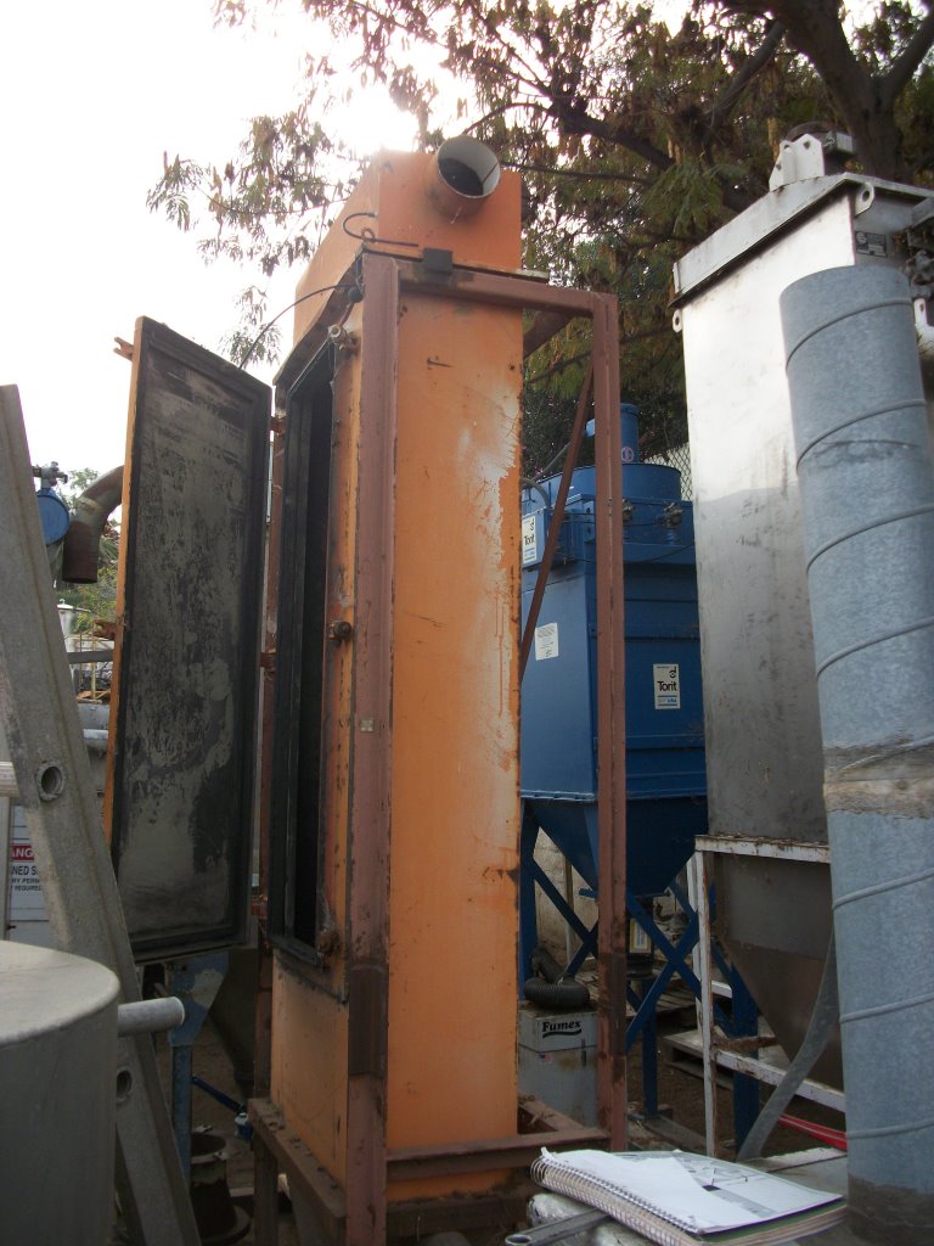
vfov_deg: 56.8
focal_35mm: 32
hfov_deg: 44.2
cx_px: 467
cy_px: 623
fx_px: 1151
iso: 90
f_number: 2.9
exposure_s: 1/500
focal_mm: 5.7
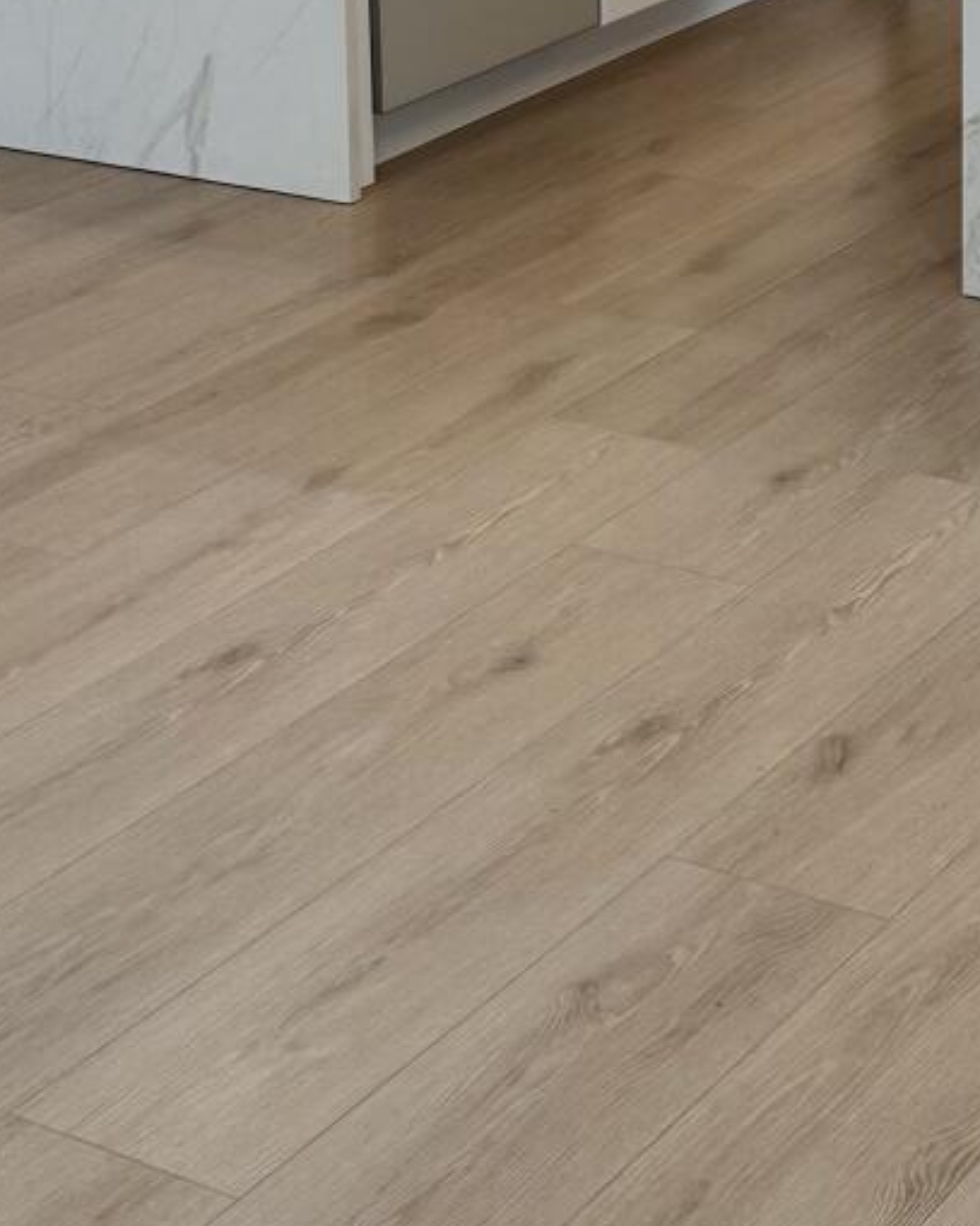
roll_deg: +0.6
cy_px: -282
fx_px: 3336
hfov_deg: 16.5
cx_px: 886
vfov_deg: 19.5
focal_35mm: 92
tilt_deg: -9.9
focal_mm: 6.76
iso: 125
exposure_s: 1/120
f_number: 1.78
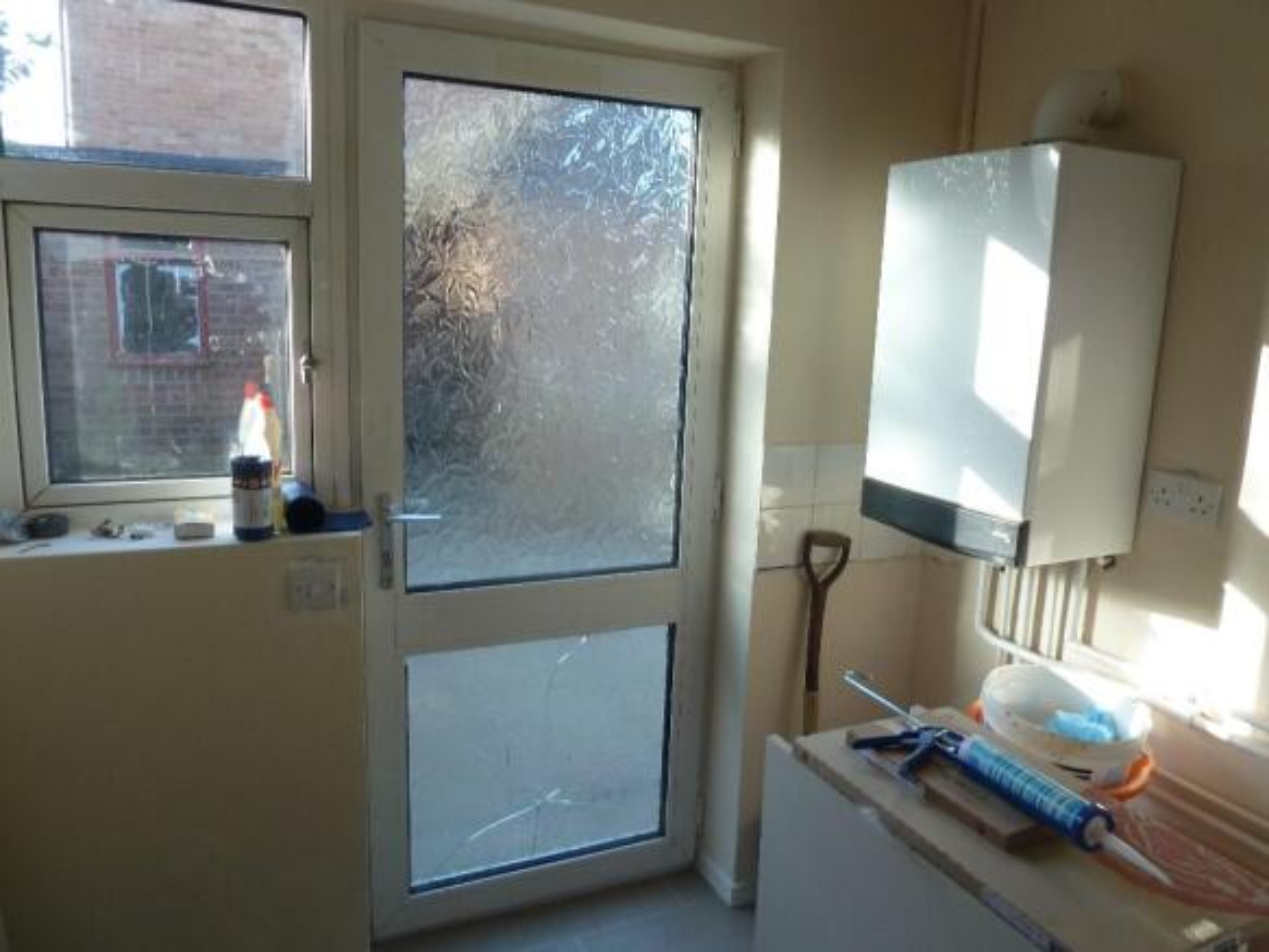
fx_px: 916
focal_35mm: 25
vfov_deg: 54.9
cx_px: 634
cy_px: 476
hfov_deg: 69.4
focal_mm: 4.1
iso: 80
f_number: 3.3
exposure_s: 1/40
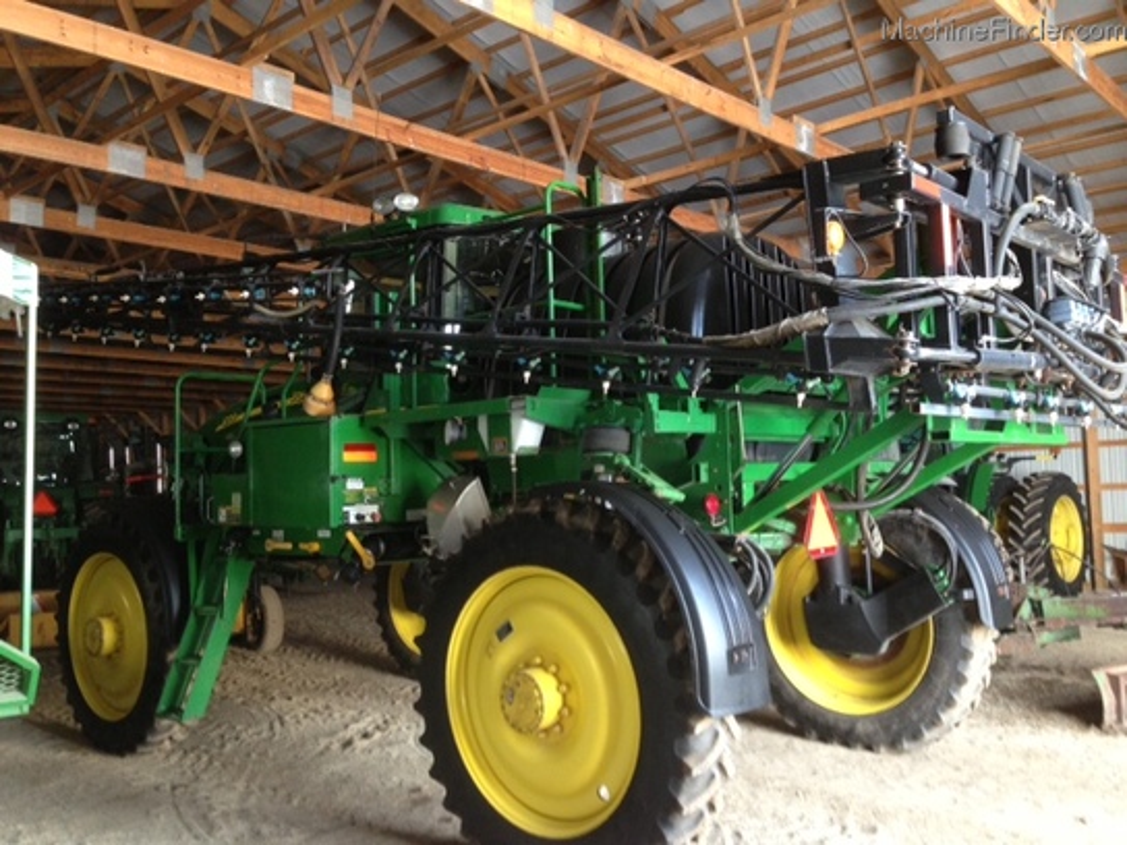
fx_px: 1074
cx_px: 564
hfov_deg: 55.4
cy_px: 422
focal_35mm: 33
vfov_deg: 42.9
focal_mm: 4.13
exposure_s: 1/20
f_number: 2.4
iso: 160
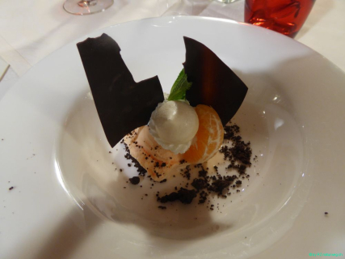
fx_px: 239
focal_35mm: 24
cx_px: 172
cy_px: 130
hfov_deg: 71.6
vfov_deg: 56.8
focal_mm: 4.3
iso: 200
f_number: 3.3
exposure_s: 1/6
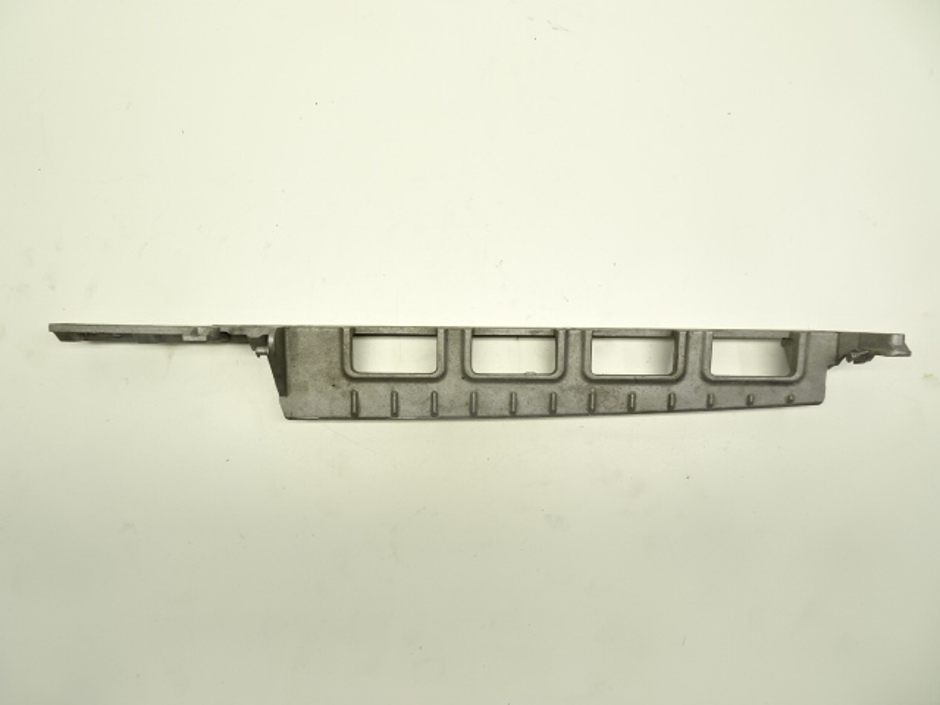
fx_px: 652
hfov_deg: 71.6
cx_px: 470
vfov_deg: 56.8
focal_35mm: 24
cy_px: 352
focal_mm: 4.1
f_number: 3.5
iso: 80
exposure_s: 1/40
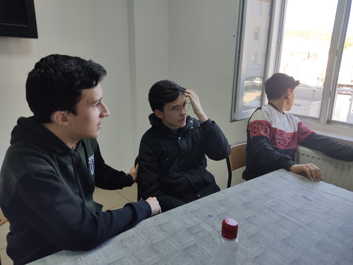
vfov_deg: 53.1
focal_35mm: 26
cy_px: 132
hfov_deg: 67.3
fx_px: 265
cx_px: 176
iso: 160
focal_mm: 4.74
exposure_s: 1/100
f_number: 1.79
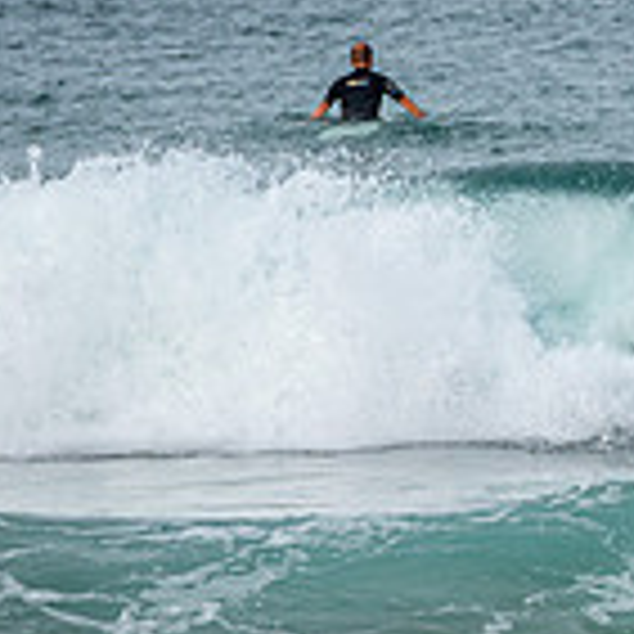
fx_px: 23519
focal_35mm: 1135
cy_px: 276
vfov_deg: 1.5
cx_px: 1073
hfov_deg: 1.5
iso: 100
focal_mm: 200
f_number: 5
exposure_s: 1/800
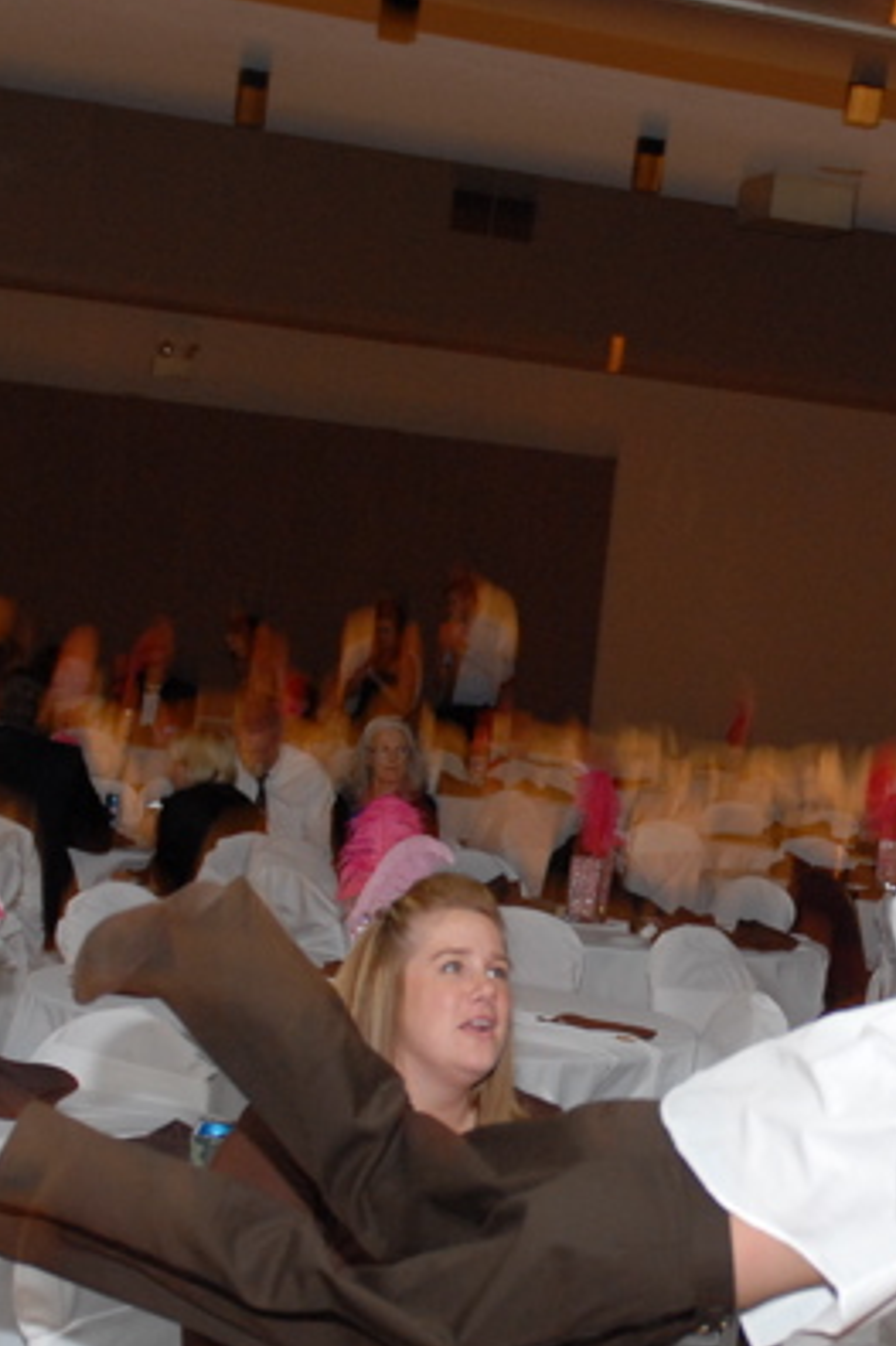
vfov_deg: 24.7
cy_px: 889
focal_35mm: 82
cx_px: 949
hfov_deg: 16.2
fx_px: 3064
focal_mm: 24
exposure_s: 1/13
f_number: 2.8
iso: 400
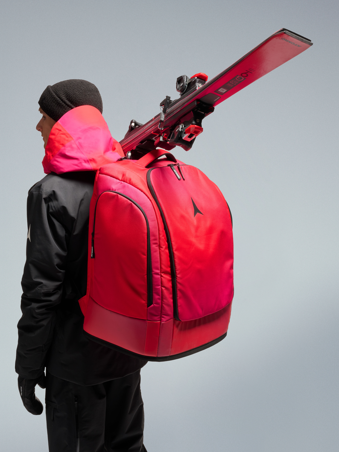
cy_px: 247
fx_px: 797
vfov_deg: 31.7
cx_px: 170
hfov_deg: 24.0
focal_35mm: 61
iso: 250
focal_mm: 56
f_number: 16
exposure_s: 1/160
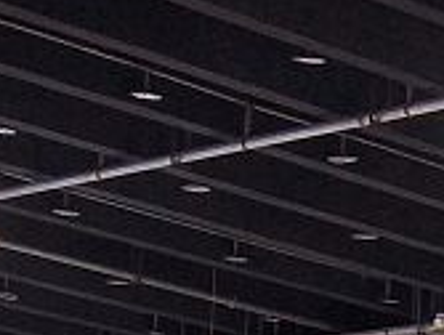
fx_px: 2211
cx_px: 468
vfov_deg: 7.6
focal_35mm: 172
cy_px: 1000
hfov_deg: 11.3
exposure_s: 1/50
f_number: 1.7
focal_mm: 4.1
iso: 131
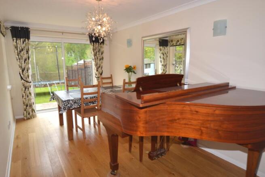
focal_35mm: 21
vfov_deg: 59.5
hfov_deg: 81.2
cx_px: 132
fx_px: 155
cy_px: 88
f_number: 4
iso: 100
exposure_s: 1/60
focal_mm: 14
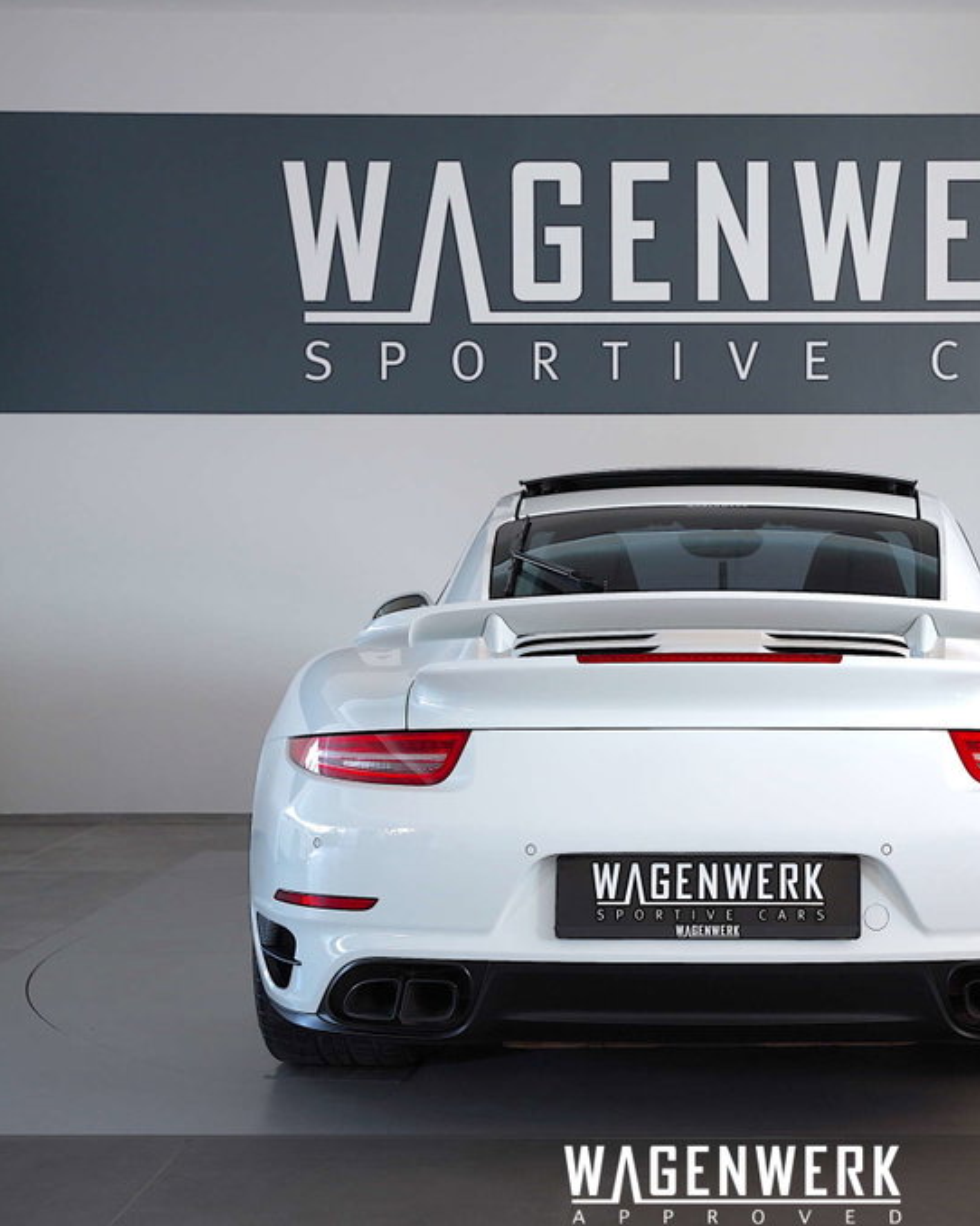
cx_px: 734
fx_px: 2259
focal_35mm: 62
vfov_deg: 30.4
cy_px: 614
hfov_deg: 24.2
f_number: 5.6
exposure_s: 1/13
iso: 640
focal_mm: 43.9
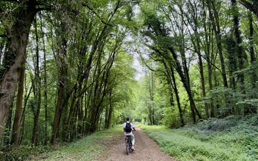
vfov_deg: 47.6
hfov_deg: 70.4
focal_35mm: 26
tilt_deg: +11.8
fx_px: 183
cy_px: 82
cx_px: 131
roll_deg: +0.2
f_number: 1.78
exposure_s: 1/232
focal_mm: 6.76
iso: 160
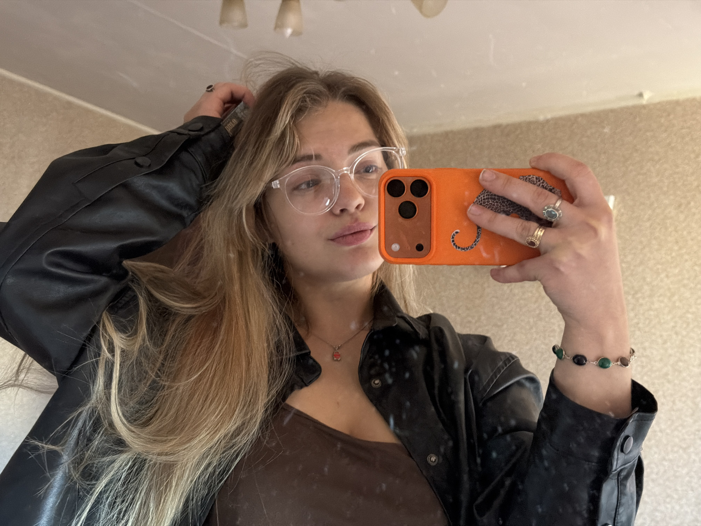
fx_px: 972
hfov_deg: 39.7
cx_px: 350
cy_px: 263
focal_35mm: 48
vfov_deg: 30.3
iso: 800
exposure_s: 1/27
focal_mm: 6.76
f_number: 1.78
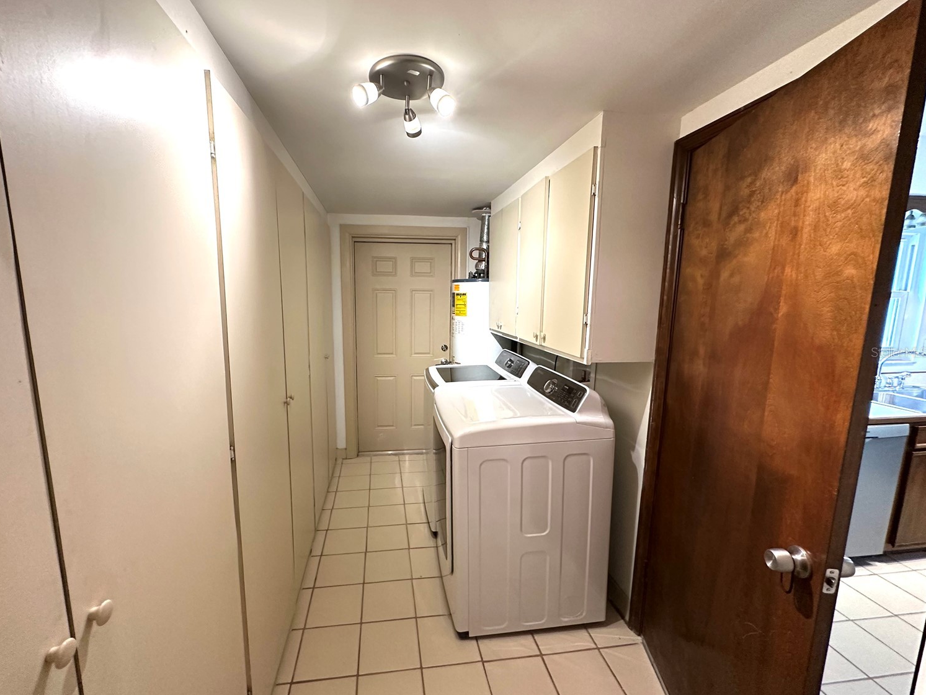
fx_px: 401
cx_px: 434
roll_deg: -0.7
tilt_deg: -6.5
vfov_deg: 81.8
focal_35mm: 15
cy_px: 352
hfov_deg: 98.0
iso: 320
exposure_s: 1/60
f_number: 2.2
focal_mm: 2.22
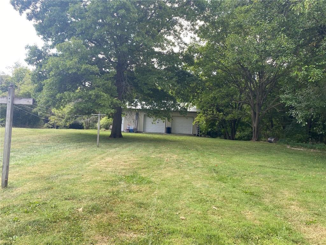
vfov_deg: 53.1
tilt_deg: -3.5
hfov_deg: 67.3
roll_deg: -1.9
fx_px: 245
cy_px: 122
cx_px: 163
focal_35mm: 26
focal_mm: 4.25
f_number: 1.8
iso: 32
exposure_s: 1/193
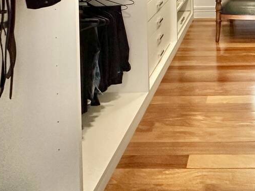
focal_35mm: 40
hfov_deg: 41.0
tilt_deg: -0.5
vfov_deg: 27.4
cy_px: -80
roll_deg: +1.0
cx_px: 254
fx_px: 295
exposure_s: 1/60
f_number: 2.2
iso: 400
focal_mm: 2.22
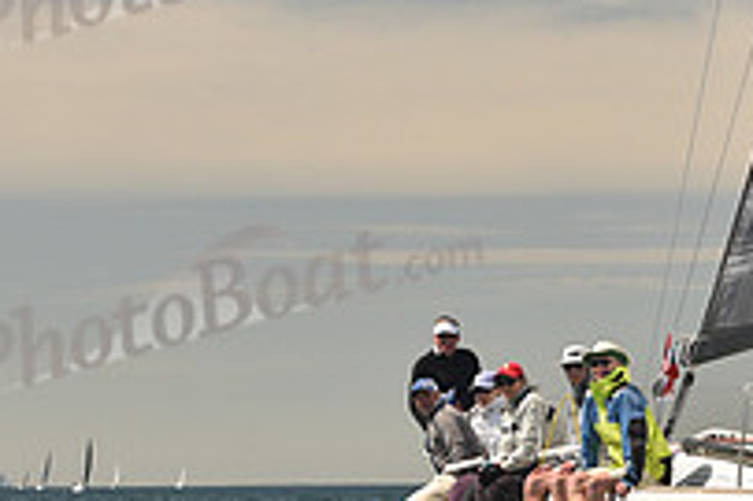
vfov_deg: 5.6
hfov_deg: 8.5
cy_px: 443
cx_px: 679
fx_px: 5079
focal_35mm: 243
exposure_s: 1/640
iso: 250
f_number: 6.3
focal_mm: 85
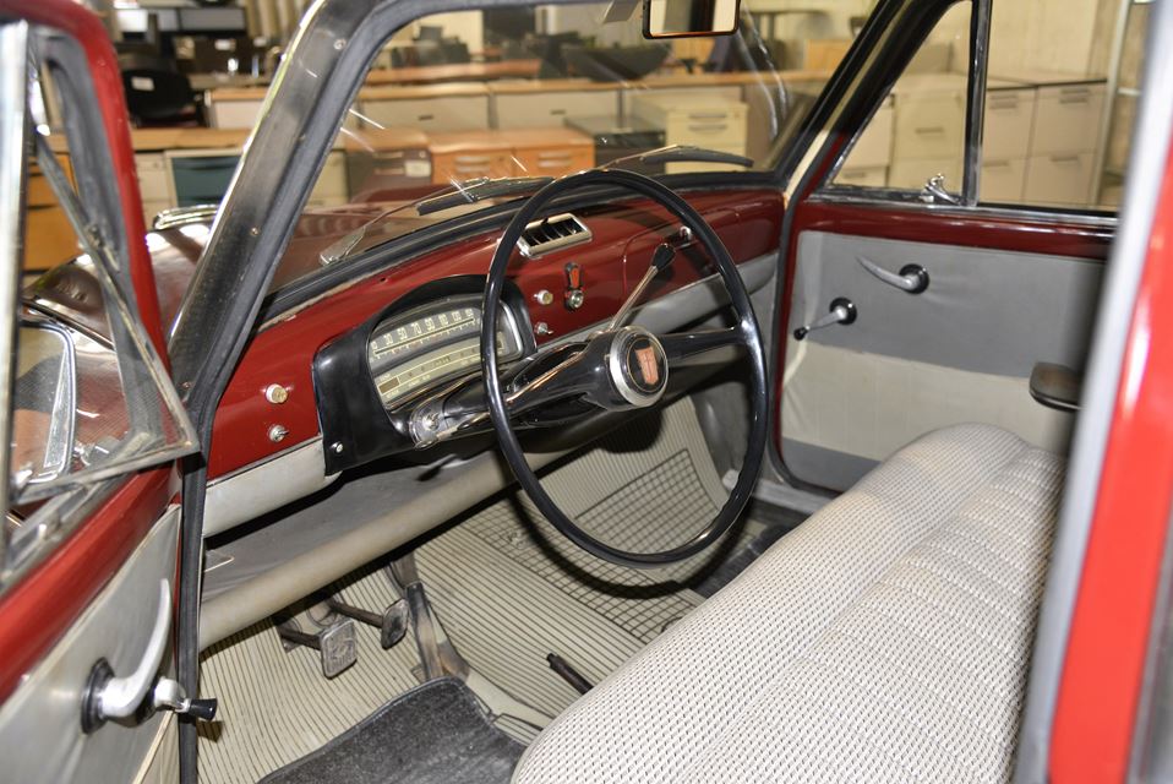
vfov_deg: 38.9
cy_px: 392
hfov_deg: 55.8
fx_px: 1108
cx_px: 586
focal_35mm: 34
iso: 800
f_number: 4
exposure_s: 1/60
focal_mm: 34
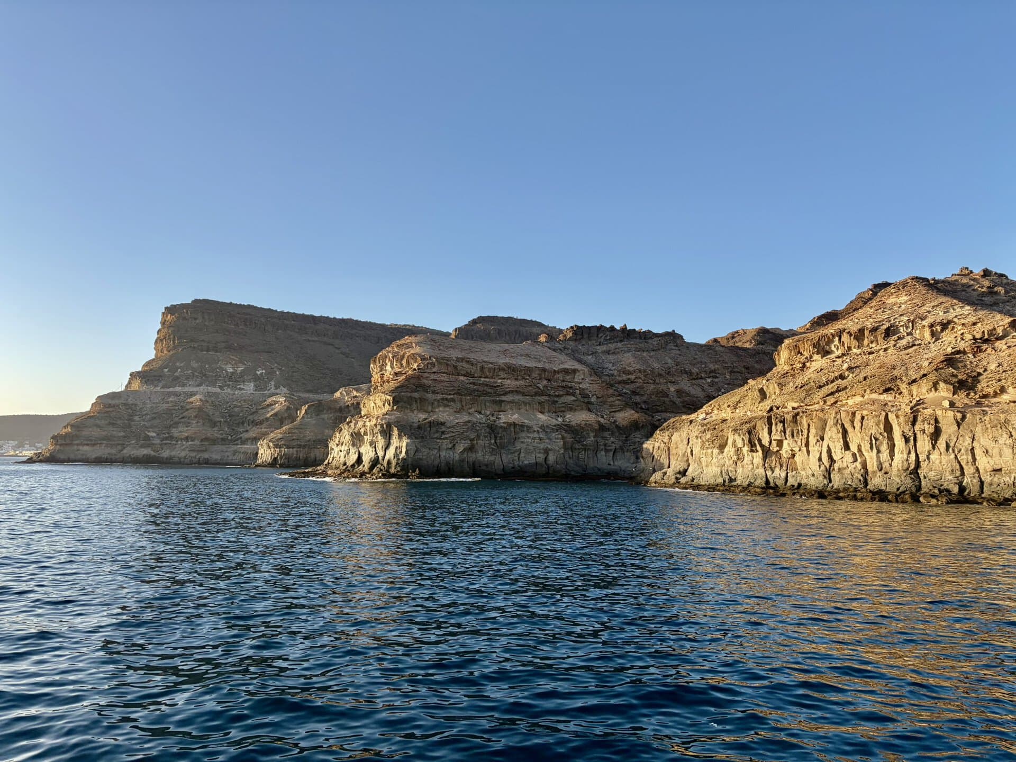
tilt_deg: +8.4
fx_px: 763
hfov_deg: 67.3
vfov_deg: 53.1
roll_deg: +0.1
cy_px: 381
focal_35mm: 26
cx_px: 508
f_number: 1.6
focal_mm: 5.96
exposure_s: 1/1451
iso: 50
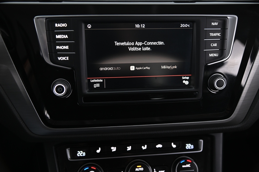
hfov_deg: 48.5
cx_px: 130
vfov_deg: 33.3
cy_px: 86
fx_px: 288
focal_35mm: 40
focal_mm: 40
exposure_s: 1/15
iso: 2000
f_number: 4
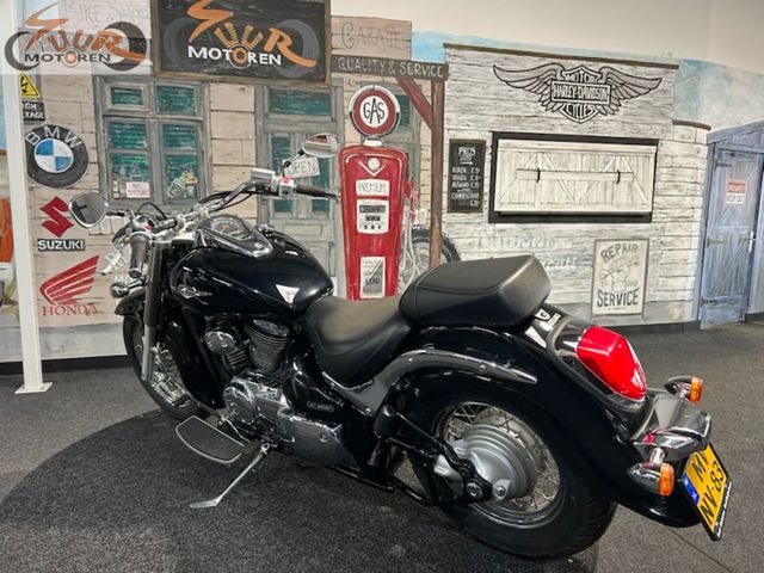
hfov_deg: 67.3
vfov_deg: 53.1
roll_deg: -0.4
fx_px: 574
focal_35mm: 26
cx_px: 382
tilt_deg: -8.2
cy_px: 286
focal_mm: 5.7
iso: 64
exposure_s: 1/50
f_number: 1.5
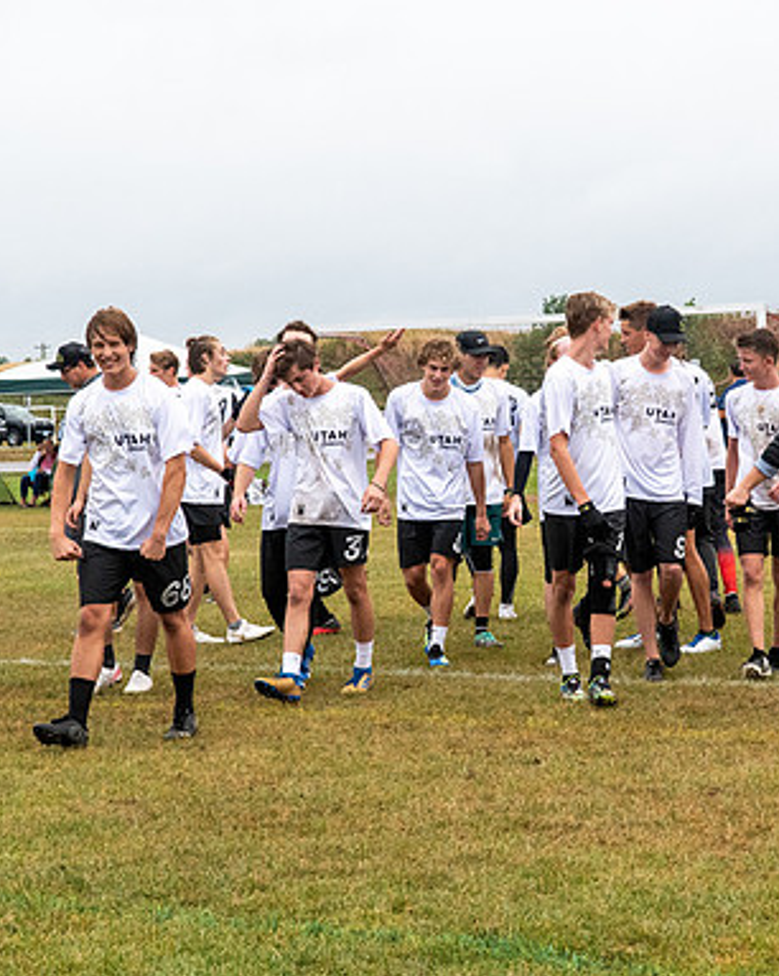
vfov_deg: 15.8
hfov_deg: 12.6
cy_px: 477
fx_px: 3519
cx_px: 546
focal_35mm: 122
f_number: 8
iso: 1600
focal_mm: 55
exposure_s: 1/2000
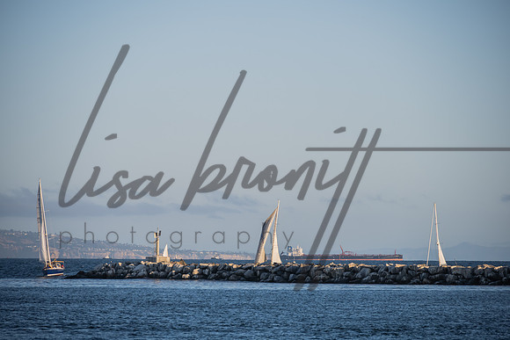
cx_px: 255
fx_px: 2883
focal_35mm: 203
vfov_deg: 6.8
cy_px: 170
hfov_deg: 10.1
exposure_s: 1/800
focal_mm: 200
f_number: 6.3
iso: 320
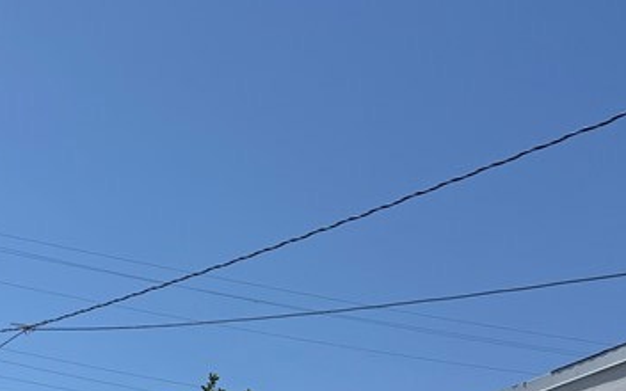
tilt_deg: -6.9
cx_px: 76
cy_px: 832
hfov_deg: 27.0
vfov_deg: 14.1
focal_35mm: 74
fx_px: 1262
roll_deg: +0.2
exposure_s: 1/9009
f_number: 1.78
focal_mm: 6.76
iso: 80
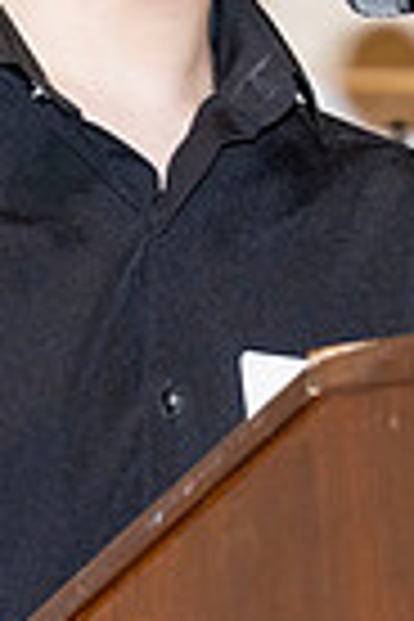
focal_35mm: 681
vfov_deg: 3.0
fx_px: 11746
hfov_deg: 2.0
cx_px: 189
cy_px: 176
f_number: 5.6
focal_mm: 120
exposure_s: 1/125
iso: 1000
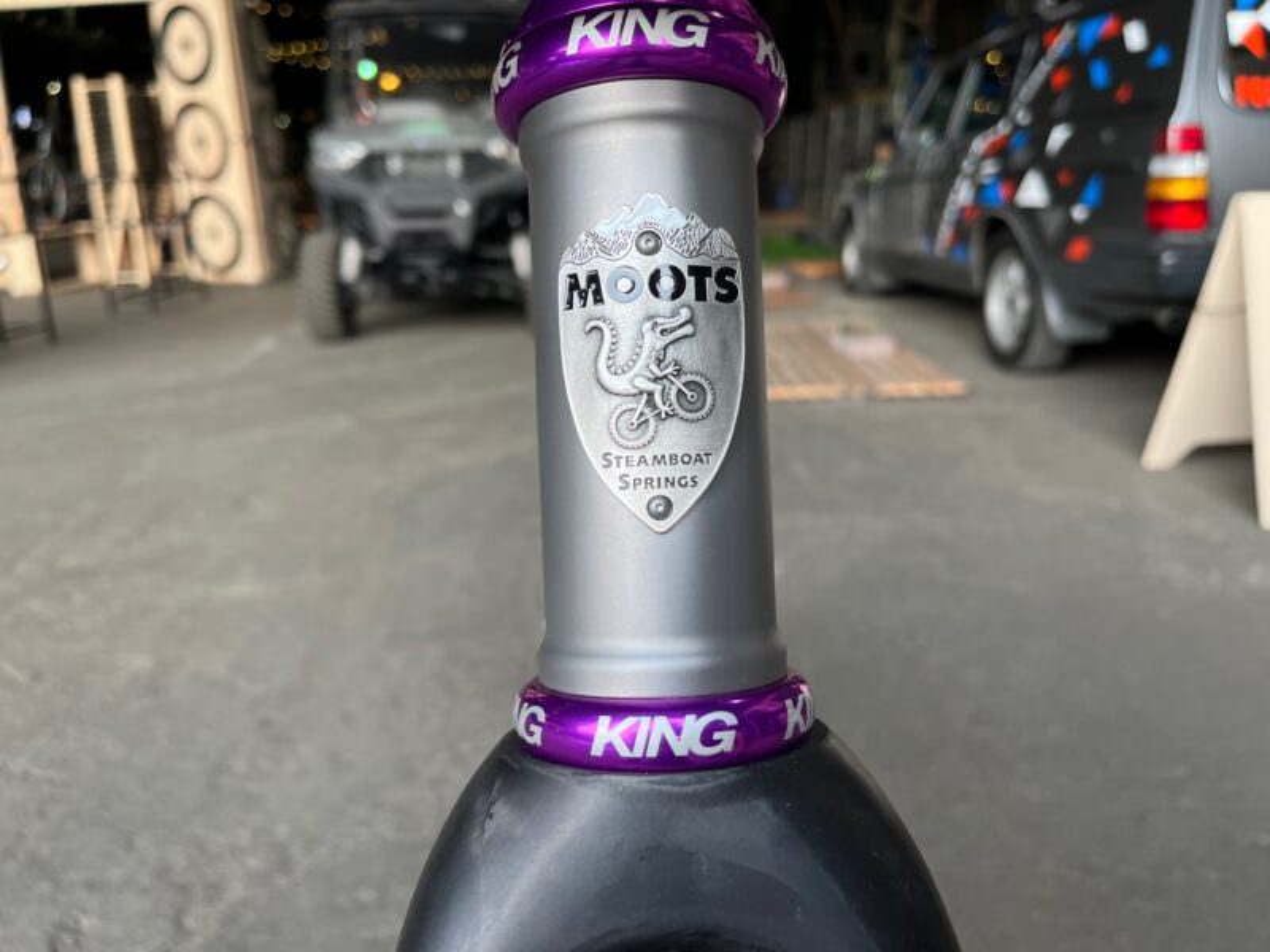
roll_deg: +2.1
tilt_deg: -17.4
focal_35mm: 26
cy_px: 476
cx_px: 635
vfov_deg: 53.1
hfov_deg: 67.3
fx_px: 954
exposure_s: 1/120
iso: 40
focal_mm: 5.1
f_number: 1.6
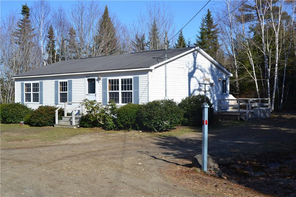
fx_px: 345
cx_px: 148
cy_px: 98
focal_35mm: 42
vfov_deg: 31.9
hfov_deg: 46.4
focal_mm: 28
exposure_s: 1/200
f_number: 8
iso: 100
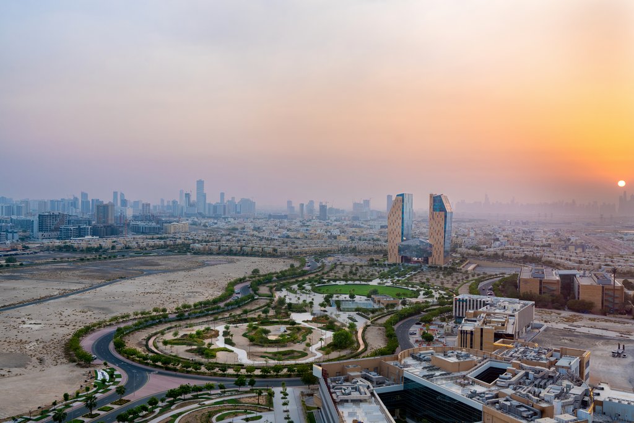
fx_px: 616
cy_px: 212
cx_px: 317
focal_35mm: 35
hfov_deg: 54.4
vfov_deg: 37.9
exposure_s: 1/25
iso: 200
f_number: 8
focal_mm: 35
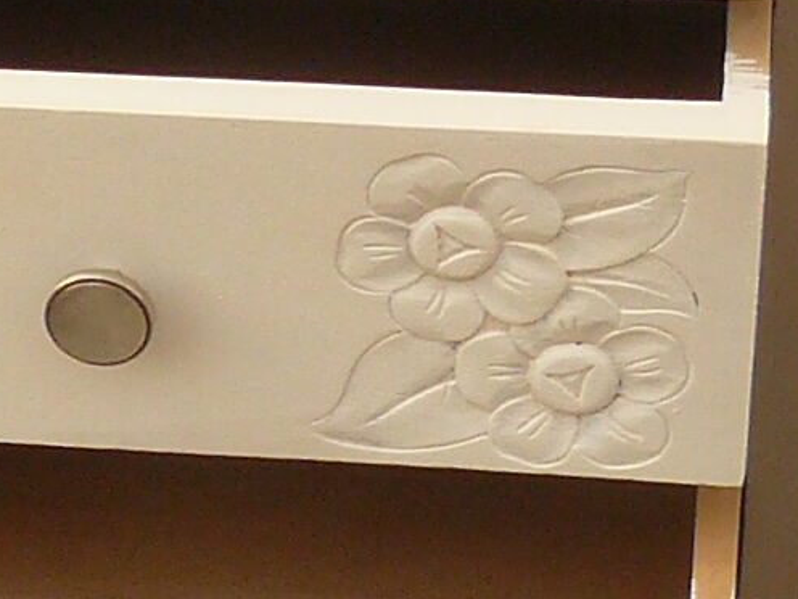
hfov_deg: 8.6
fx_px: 5141
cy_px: 419
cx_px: -550
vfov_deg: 6.7
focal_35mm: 223
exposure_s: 1/200
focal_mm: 6
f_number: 4.5
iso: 100
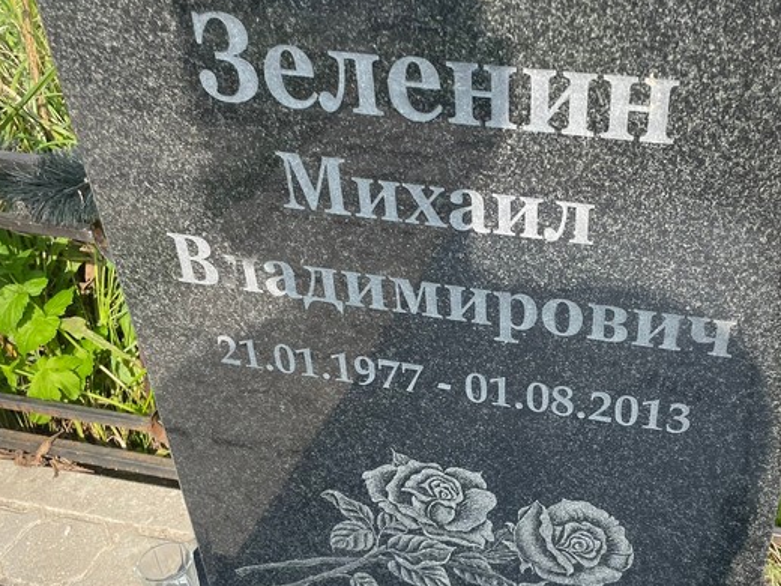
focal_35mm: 40
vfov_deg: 35.7
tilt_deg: -41.9
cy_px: 368
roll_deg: -3.6
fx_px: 902
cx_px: 518
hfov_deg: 46.1
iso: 32
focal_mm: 4.2
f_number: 1.6
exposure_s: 1/1125
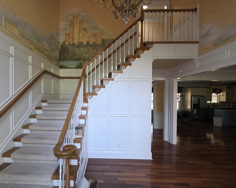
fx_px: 105
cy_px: 97
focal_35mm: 15
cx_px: 99
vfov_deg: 84.0
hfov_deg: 96.0
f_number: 1.9
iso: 400
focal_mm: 2.2
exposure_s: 1/60
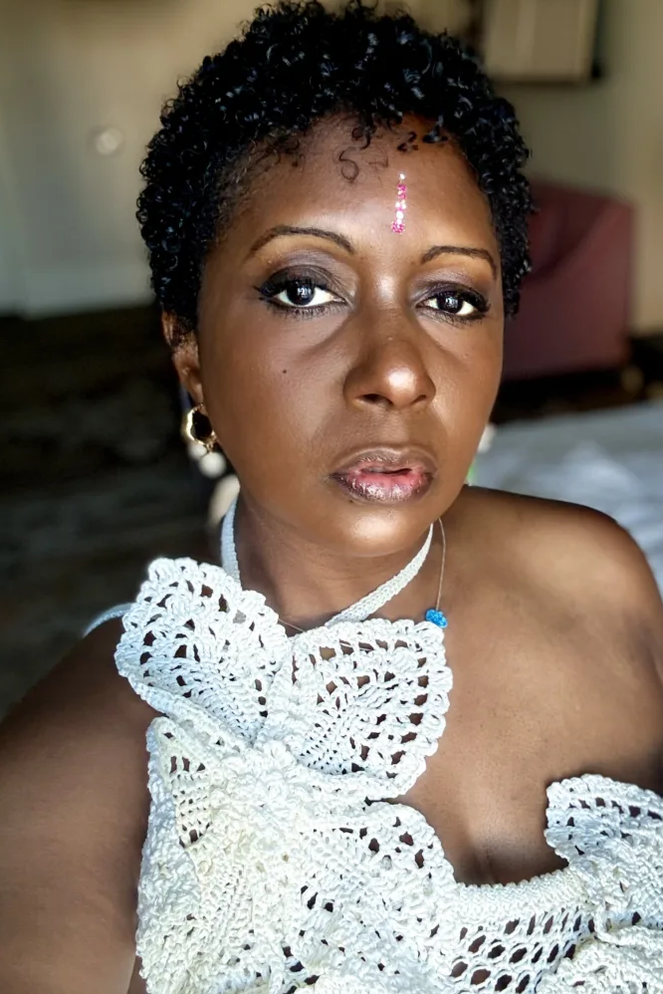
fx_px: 883
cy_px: 486
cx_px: 370
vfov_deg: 58.7
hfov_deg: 41.1
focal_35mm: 32
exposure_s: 1/60
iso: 160
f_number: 1.9
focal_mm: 2.69
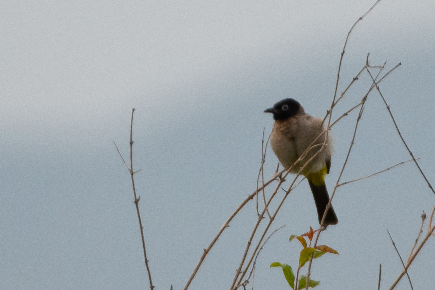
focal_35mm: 750
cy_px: 145
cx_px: 218
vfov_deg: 1.8
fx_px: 9061
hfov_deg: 2.8
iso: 320
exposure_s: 1/2500
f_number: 5.6
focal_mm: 500
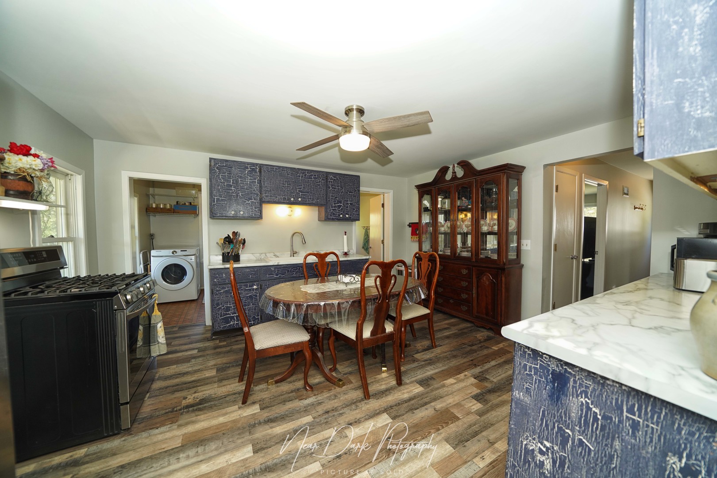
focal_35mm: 12
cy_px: 239
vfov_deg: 90.0
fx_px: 239
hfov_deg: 112.6
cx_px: 358
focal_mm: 12
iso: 400
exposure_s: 1/60
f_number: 4
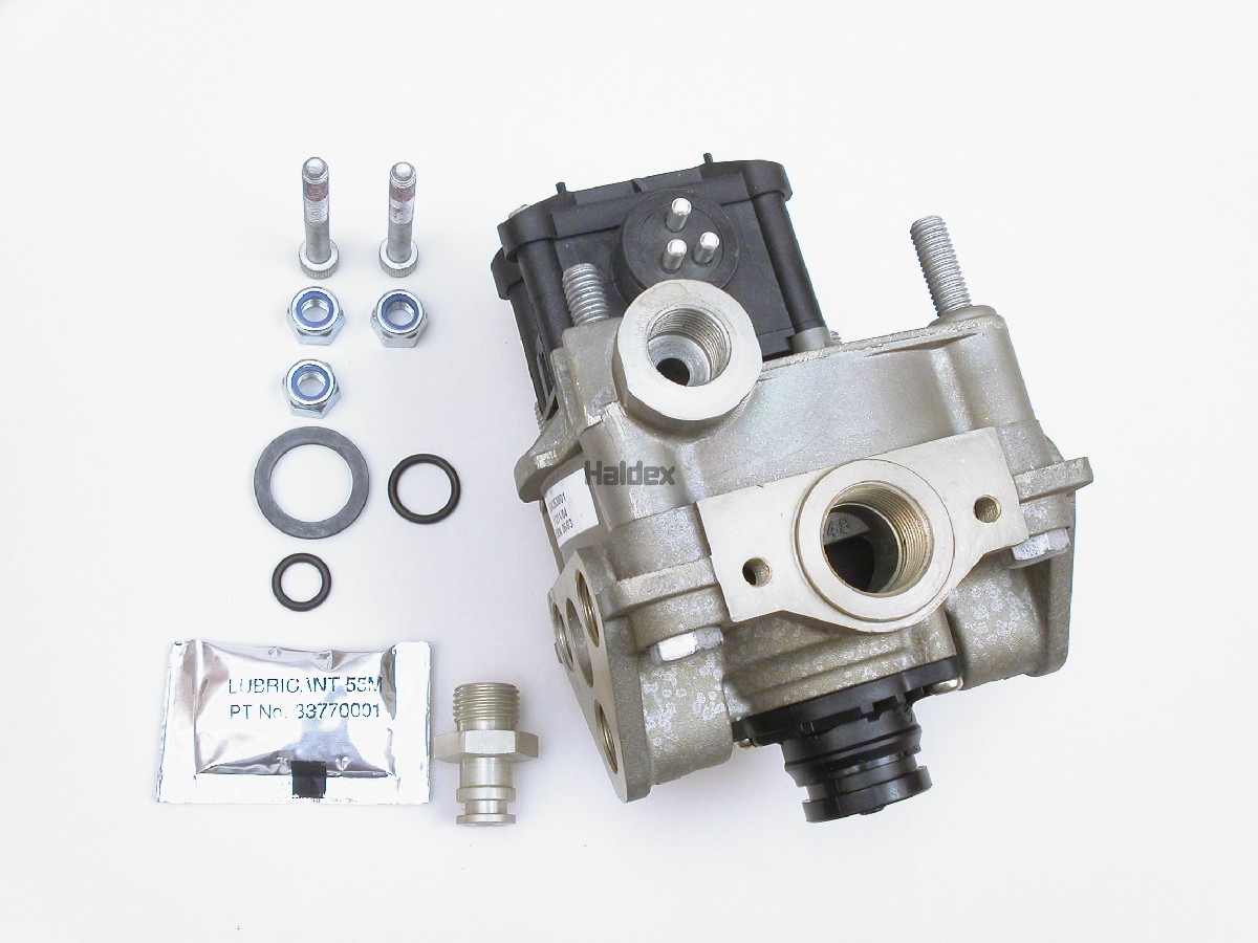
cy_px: 472
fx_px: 1381
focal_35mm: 38
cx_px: 629
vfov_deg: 37.7
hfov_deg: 49.0
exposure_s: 1.5
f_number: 6.7
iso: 100
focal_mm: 7.8
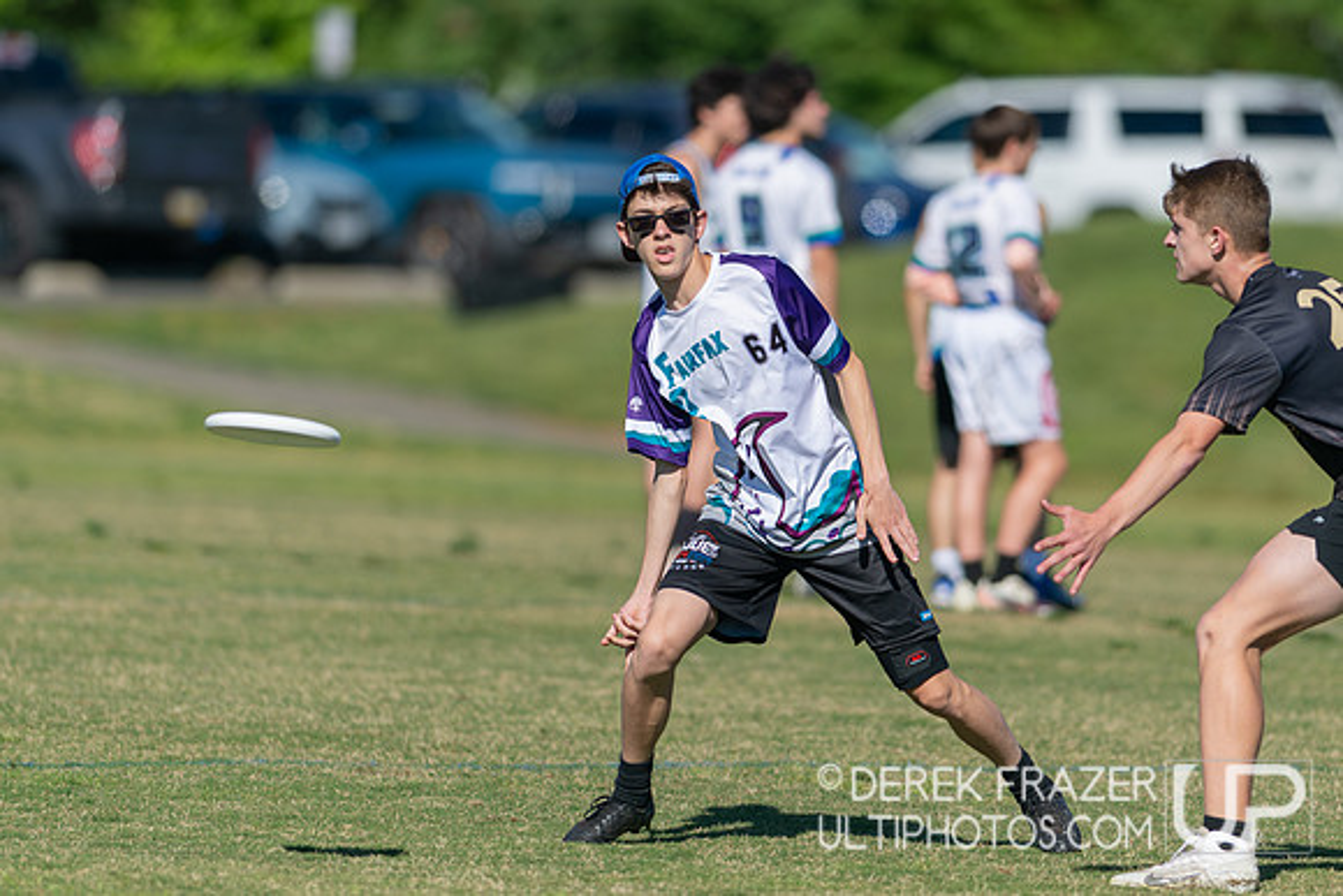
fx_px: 16043
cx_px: 803
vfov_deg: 3.2
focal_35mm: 430
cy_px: 312
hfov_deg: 4.8
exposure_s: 1/4000
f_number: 2.8
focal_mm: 300
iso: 100
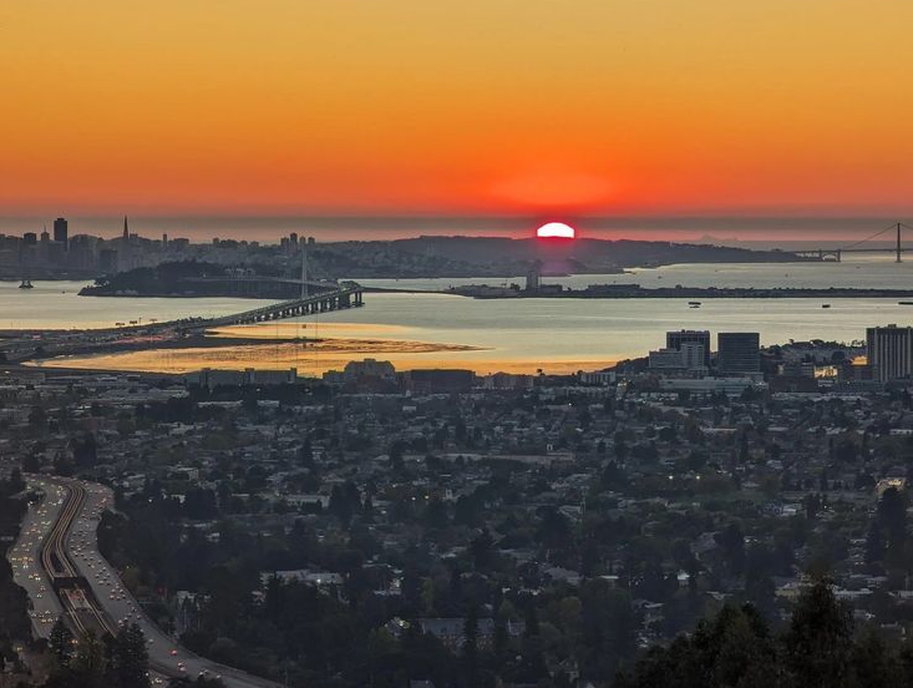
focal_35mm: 148
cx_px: 516
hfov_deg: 13.3
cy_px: 262
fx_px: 3909
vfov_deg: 10.0
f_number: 3.5
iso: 32
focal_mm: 19
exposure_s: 1/278
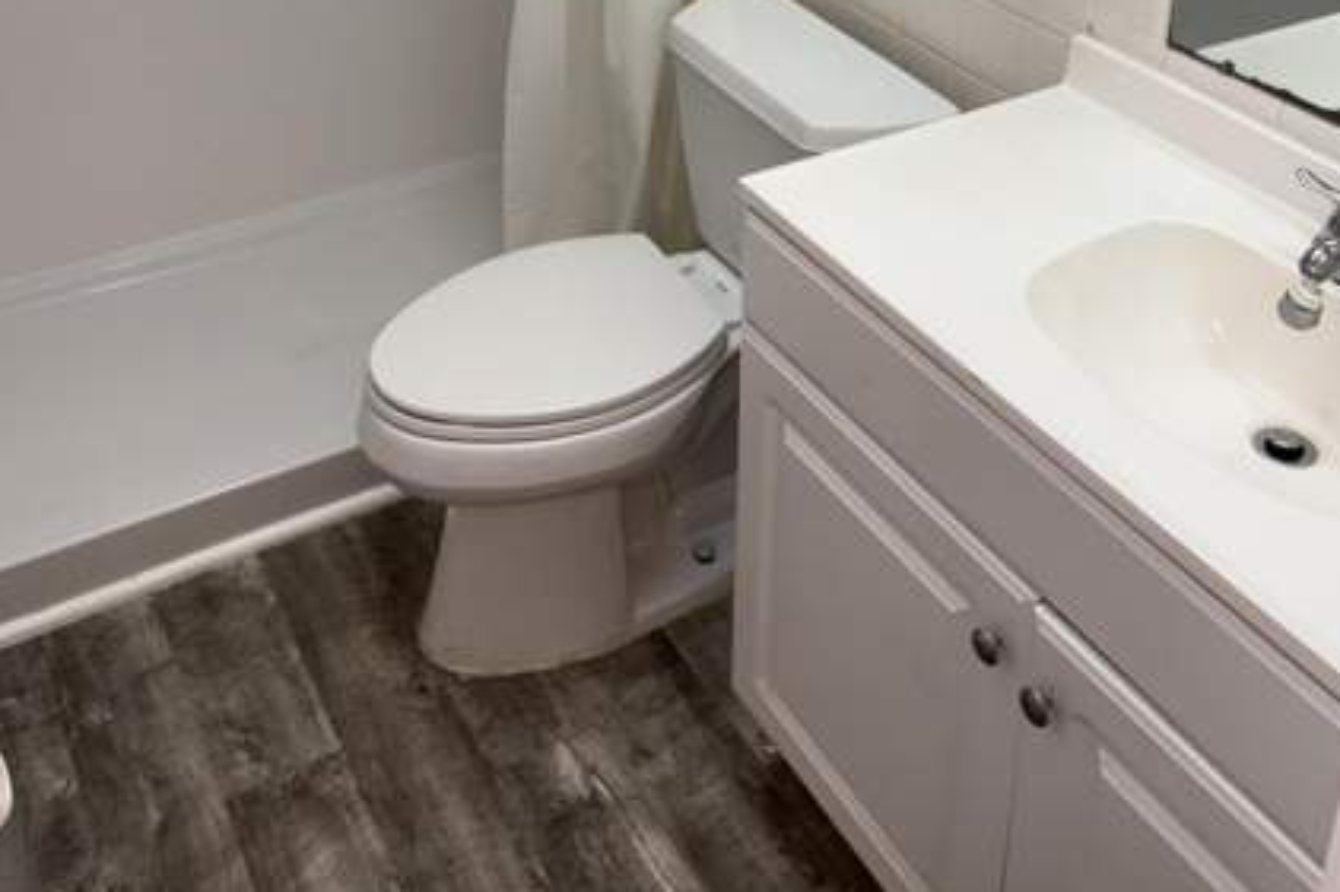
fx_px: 1525
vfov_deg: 29.9
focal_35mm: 41
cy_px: -38
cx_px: 651
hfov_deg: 47.4
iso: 80
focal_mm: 5.96
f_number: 1.6
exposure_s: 1/120
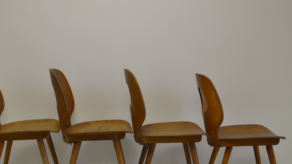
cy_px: 129
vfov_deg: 23.2
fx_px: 395
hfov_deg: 40.5
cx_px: 126
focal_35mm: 51
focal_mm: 24
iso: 400
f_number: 4.5
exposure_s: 1/80
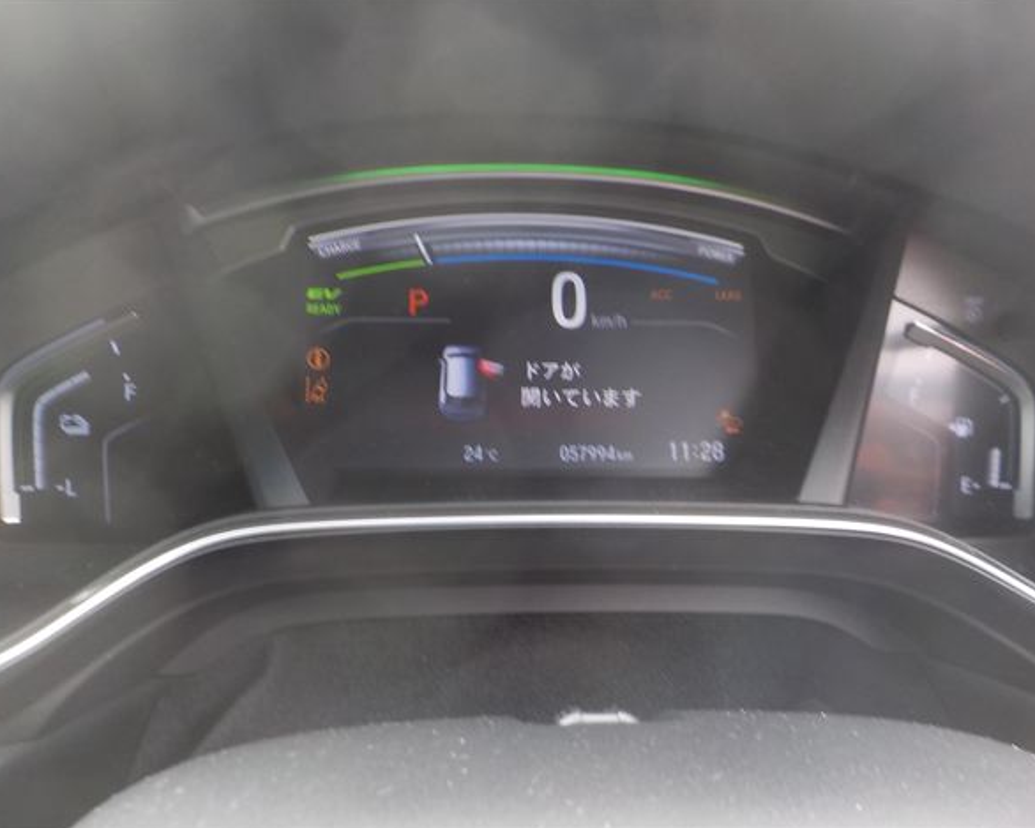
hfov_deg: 55.6
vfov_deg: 45.8
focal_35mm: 32
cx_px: 546
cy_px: 415
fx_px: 980
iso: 125
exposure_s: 1/40
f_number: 3.3
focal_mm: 4.1
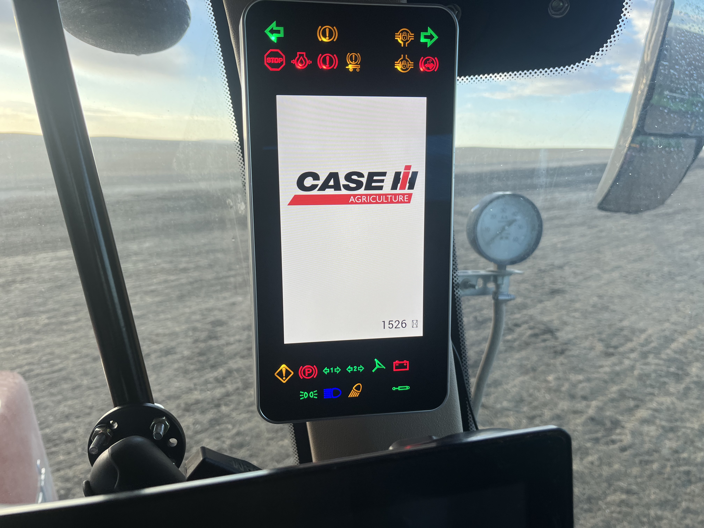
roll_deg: -0.9
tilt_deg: -11.5
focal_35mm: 26
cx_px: 352
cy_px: 264
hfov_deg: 67.3
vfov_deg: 53.1
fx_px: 529
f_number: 1.6
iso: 50
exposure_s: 1/428
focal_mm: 5.1
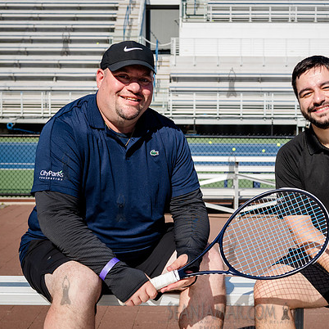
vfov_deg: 24.3
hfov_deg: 24.3
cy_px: 169
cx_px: 196
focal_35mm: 71
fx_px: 763
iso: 200
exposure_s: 1/640
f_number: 5
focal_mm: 48
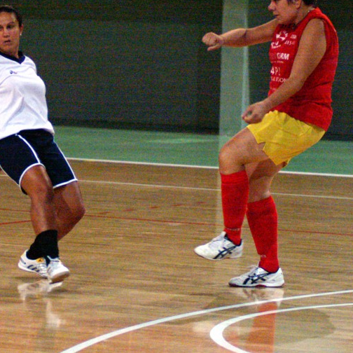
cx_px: 41
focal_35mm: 647
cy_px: 138
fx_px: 7465
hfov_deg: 2.7
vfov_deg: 2.7
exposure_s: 1/350
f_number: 2.8
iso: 3200
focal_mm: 200
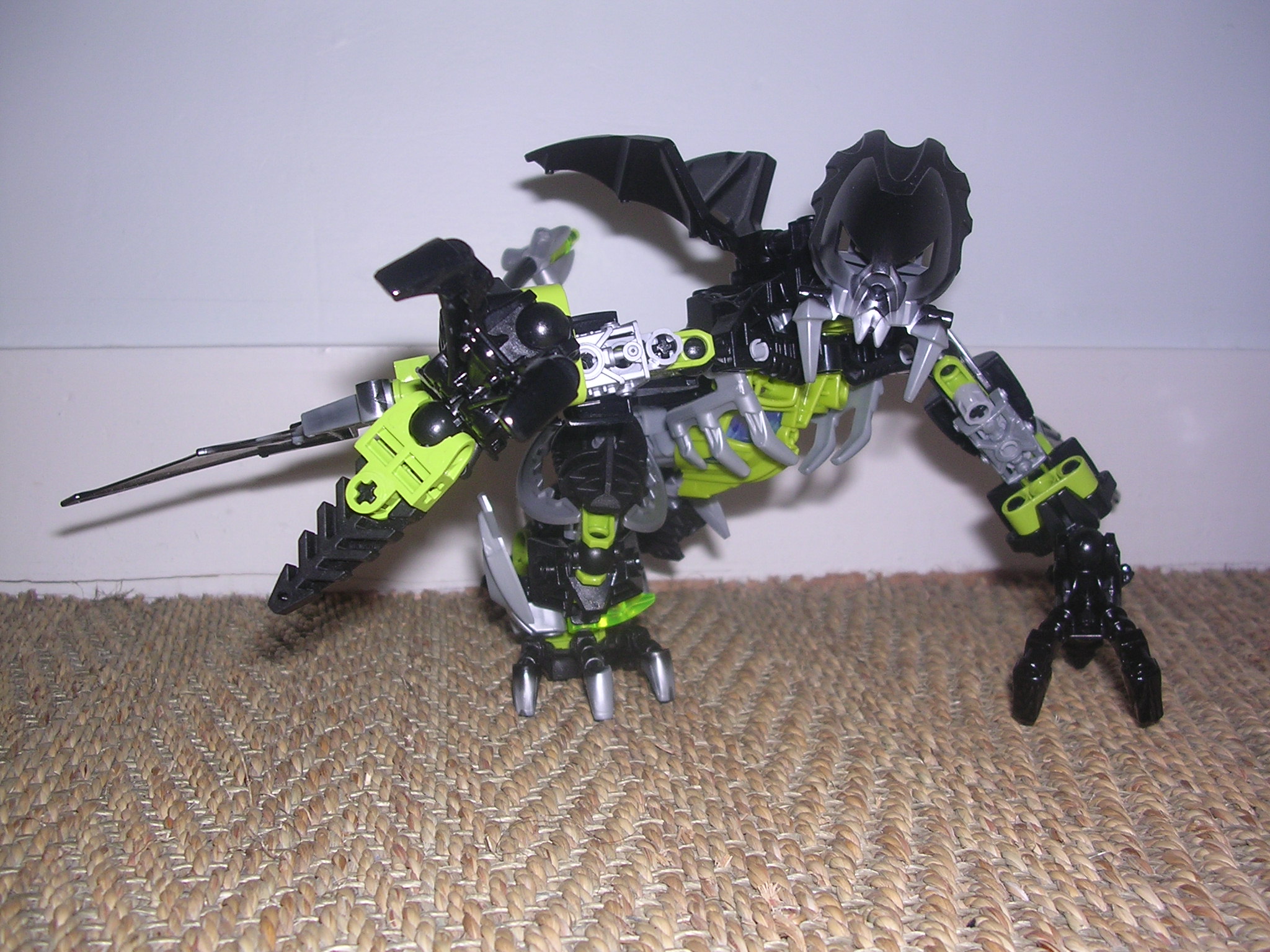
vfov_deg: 37.7
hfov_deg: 49.0
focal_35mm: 38
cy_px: 476
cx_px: 635
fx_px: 1394
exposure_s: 1/60.1
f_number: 2.8
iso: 100
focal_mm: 5.8
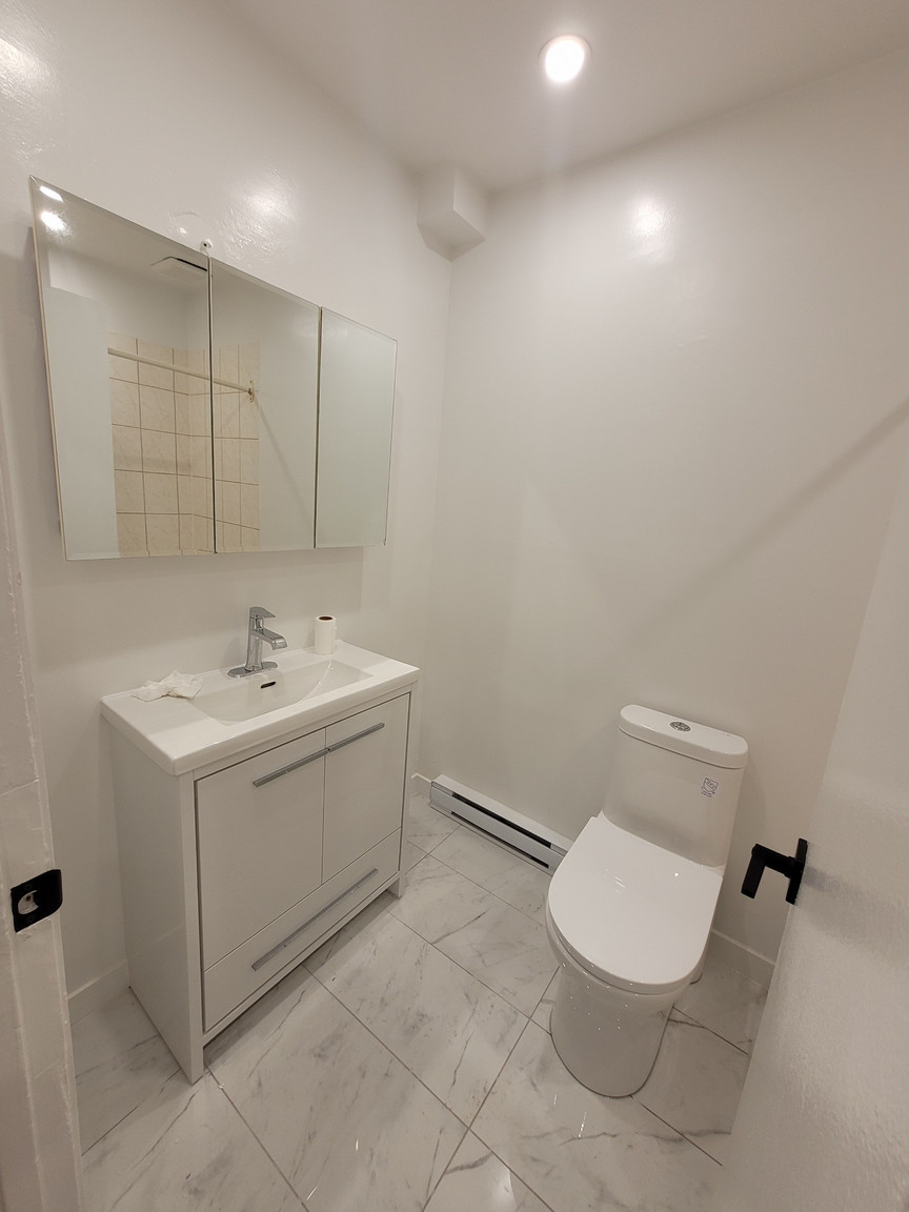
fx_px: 455
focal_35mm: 13
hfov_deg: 89.9
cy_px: 606
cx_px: 454
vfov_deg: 106.2
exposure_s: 1/60.2
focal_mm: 1.74
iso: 64
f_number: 2.2
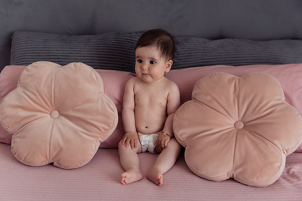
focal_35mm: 50
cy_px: 98
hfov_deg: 39.4
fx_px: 422
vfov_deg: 26.9
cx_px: 146
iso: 800
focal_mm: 48
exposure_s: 1/250
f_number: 3.2
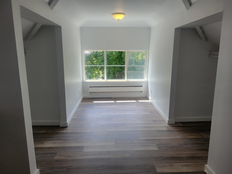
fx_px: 174
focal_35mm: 26
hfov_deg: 67.3
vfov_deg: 53.1
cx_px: 116
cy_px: 87
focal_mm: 5.4
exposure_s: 1/191
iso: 40
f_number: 1.8
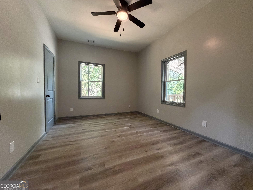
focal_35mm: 14
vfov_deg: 85.7
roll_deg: -0.8
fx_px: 102
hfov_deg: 102.1
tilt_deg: -1.2
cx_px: 126
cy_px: 95
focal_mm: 2.22
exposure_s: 1/60
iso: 500
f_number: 2.2
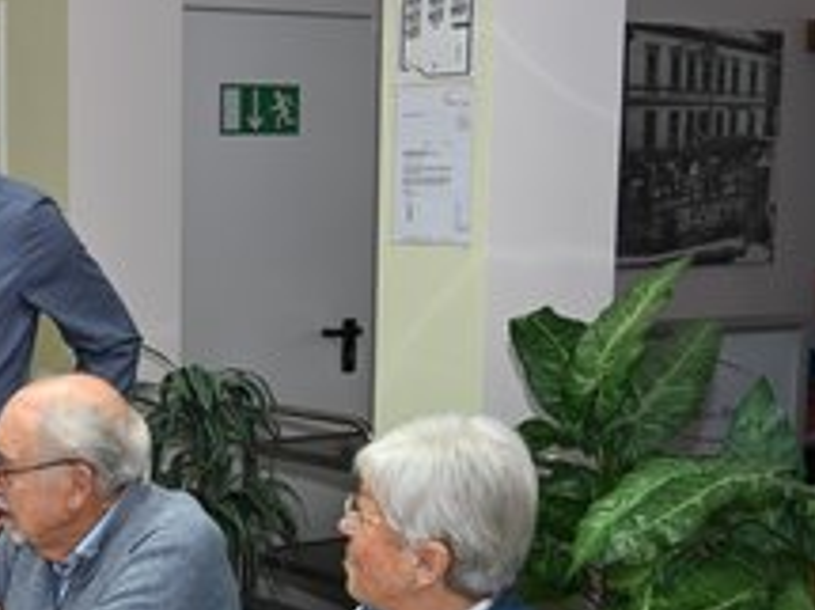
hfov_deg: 25.5
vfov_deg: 20.2
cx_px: -30
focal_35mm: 72
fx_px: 1694
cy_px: 475
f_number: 4.5
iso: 400
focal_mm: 35
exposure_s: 1/60
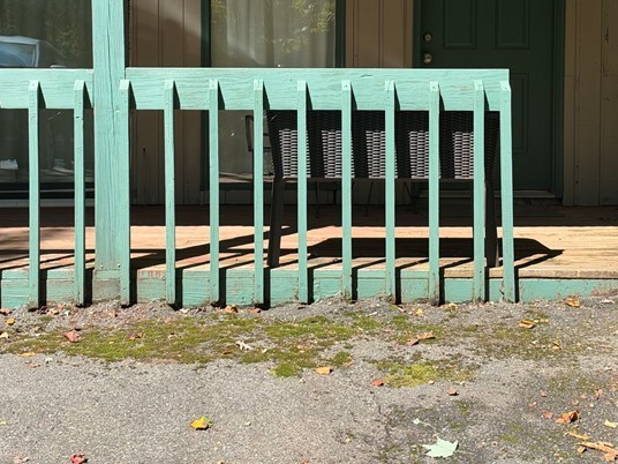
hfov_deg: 30.7
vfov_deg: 23.0
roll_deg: -0.3
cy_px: 99
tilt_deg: -1.4
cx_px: 306
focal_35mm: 63
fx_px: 1125
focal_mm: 6.93
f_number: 1.8
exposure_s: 1/1456
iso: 80
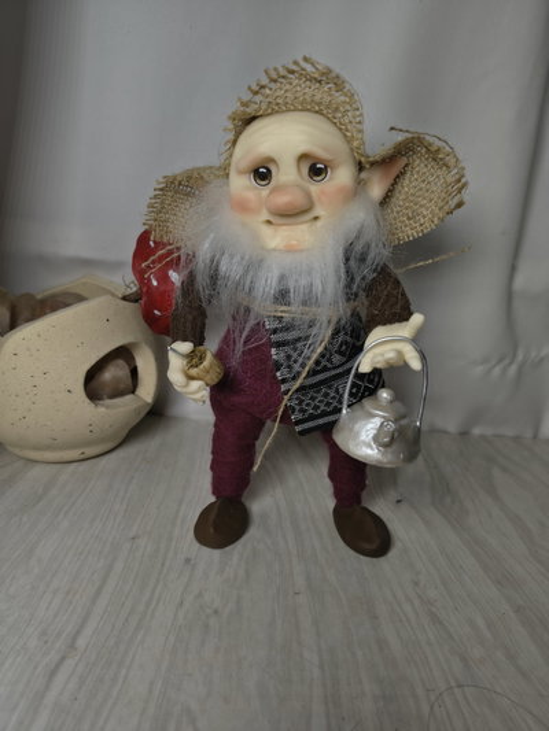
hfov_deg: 56.8
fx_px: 507
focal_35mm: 24
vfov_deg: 71.6
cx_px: 274
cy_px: 366
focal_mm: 5.56
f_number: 1.8
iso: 144
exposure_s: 1/100
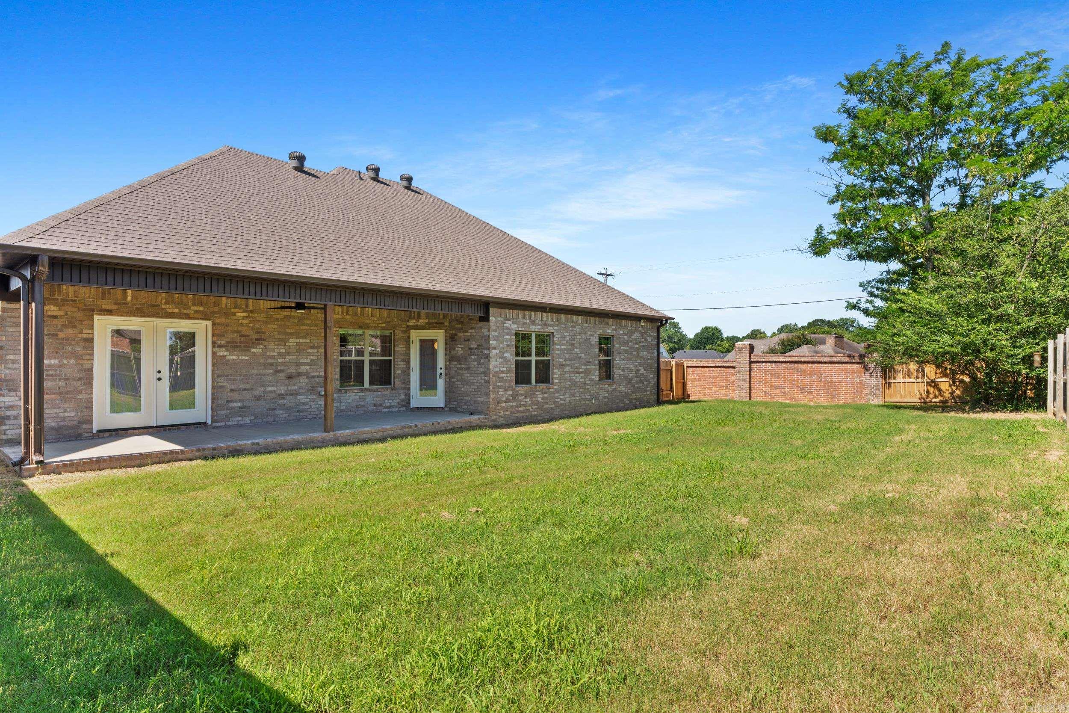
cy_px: 356
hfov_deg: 87.7
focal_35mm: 19
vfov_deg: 65.2
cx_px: 534
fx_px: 557
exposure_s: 1/100
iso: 200
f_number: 9
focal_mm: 12.5
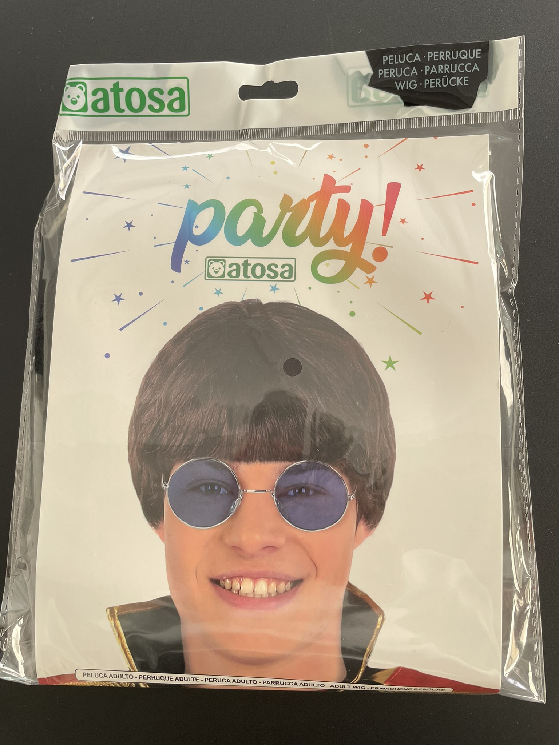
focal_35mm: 26
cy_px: 372
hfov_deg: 53.1
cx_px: 280
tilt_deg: -81.8
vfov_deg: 67.3
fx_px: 560
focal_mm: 4.2
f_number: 1.6
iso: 80
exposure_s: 1/121
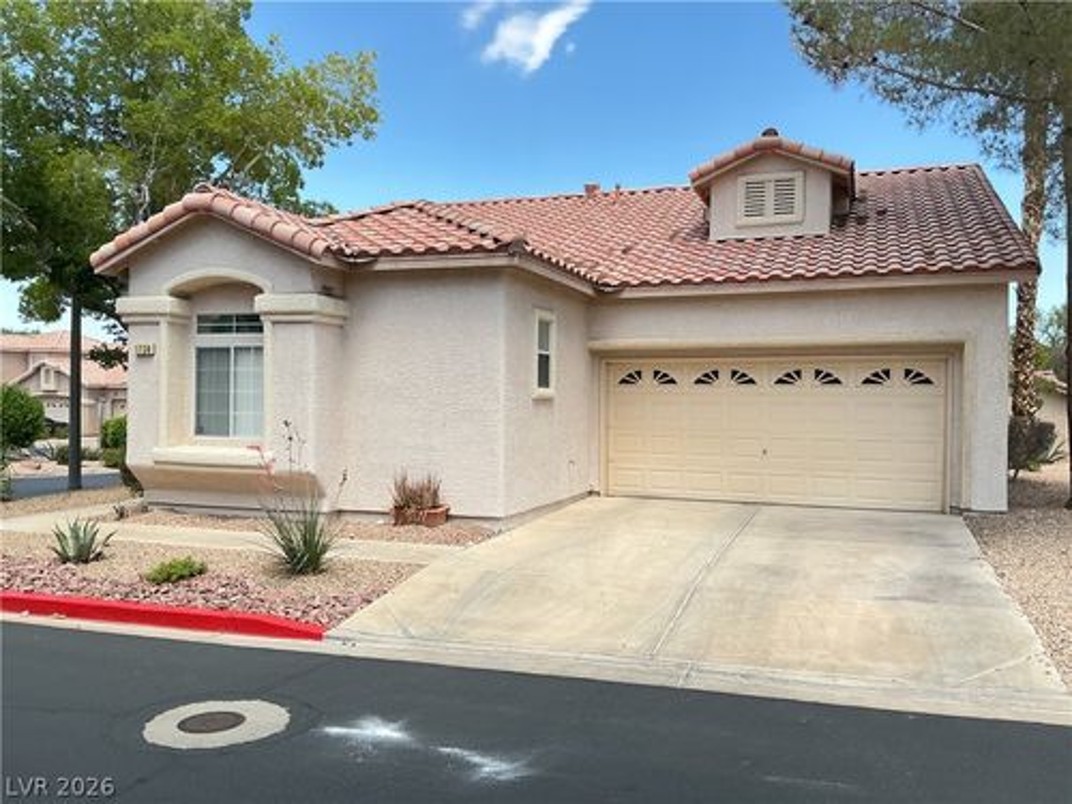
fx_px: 898
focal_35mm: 29
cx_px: 536
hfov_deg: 61.7
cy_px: 402
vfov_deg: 48.2
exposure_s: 1/606
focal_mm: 3
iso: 25
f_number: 1.8
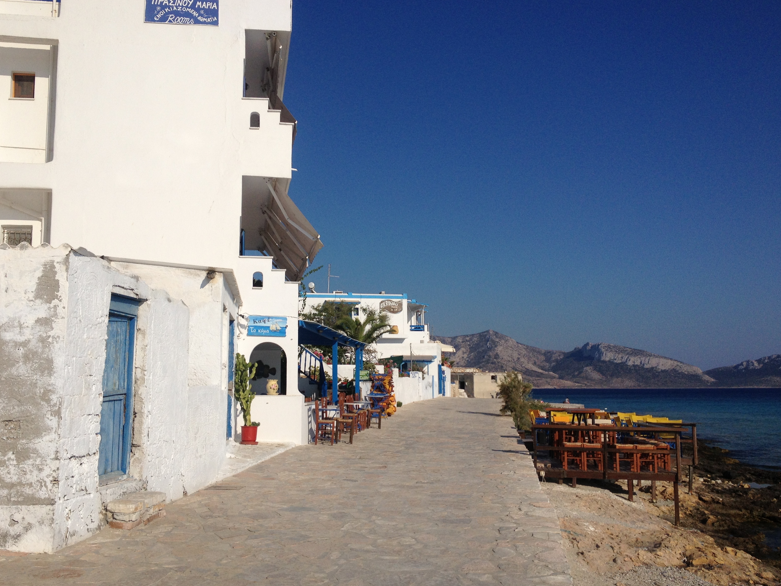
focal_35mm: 37
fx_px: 835
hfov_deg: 50.1
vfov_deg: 38.7
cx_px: 377
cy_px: 284
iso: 50
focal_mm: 4.28
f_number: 2.4
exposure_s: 1/5525
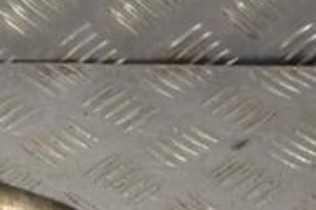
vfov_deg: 6.1
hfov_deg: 9.1
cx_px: -7
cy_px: 164
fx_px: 1982
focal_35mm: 226
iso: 400
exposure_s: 1/125
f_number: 5.6
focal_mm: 48
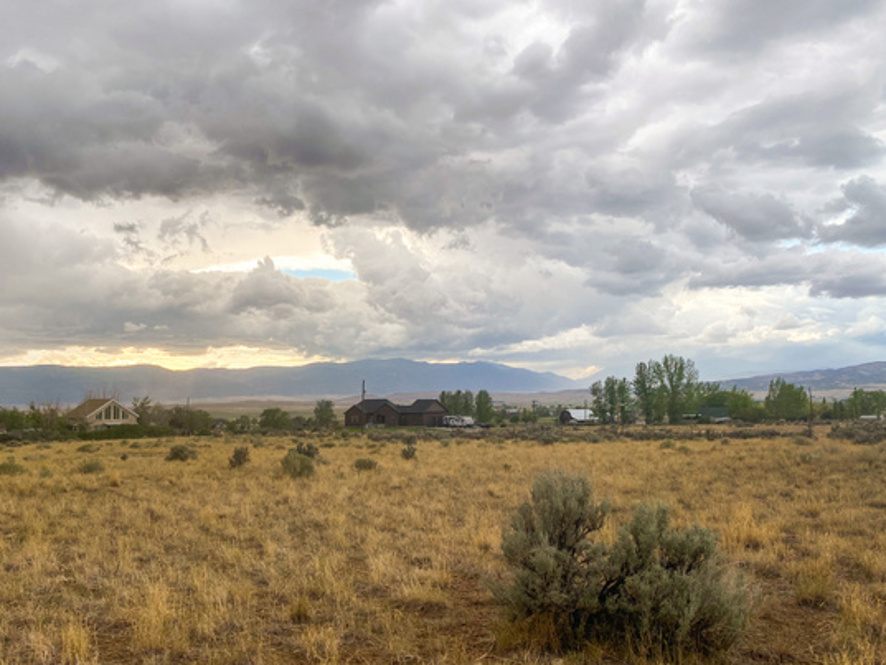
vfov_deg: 45.4
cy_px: 356
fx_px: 794
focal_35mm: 31
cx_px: 378
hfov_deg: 58.1
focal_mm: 4.25
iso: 32
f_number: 1.8
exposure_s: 1/600
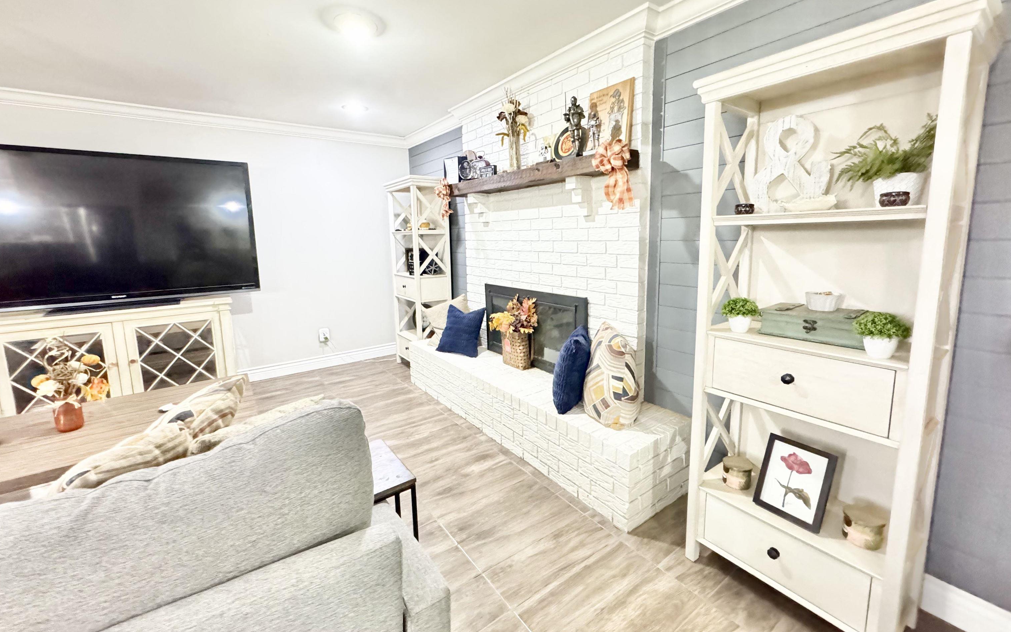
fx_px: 413
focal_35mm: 15
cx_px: 504
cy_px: 291
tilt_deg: -7.4
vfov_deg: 74.7
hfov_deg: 101.5
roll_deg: +0.5
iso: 1250
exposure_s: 1/60
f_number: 2.2
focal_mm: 2.22
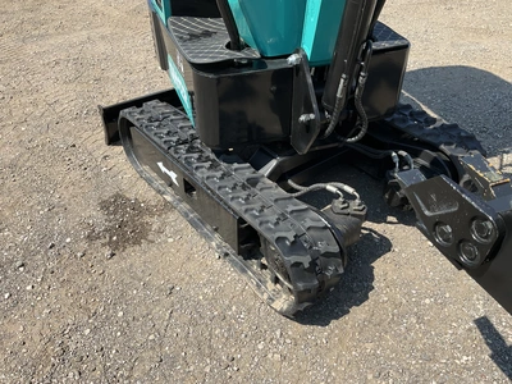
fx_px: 429
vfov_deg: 48.2
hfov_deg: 61.7
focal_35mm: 29
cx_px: 256
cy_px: 192
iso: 25
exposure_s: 1/997
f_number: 1.8
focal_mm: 3
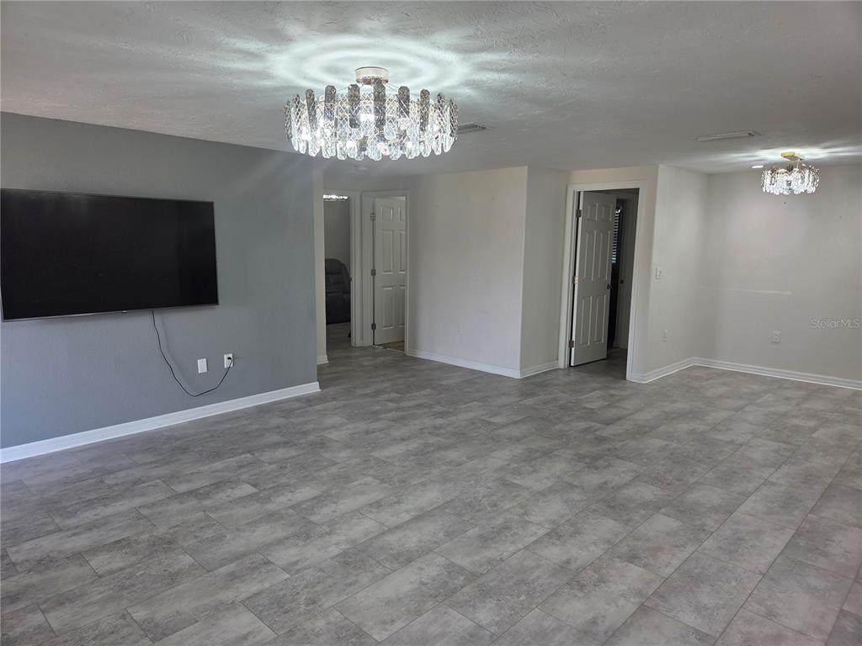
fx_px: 573
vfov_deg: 58.9
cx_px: 431
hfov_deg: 73.9
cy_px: 323
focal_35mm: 23
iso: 40
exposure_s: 1/120
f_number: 1.8
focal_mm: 5.4
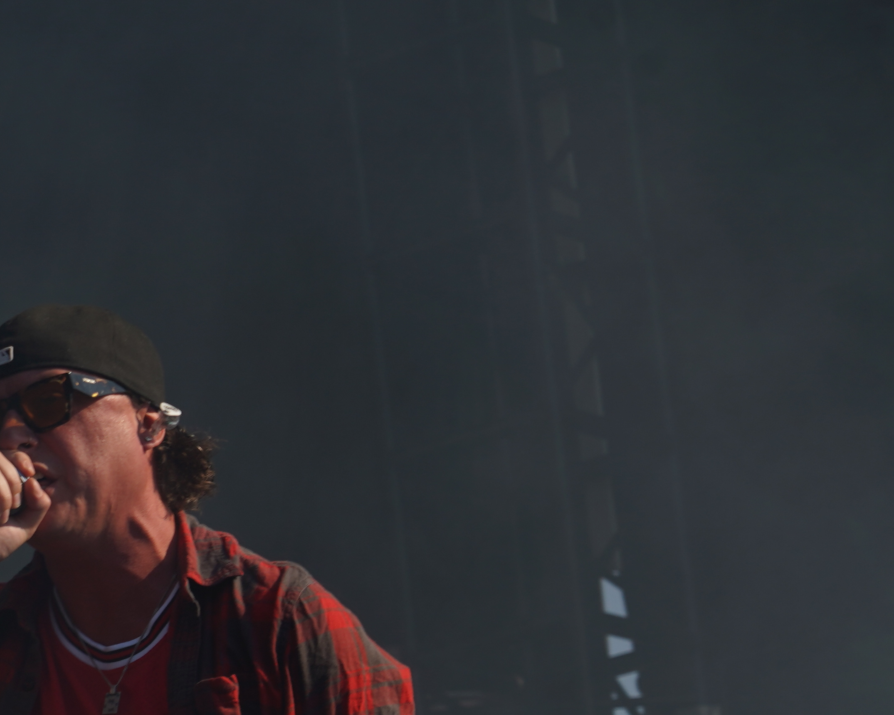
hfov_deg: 7.0
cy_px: 787
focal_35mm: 275
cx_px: 206
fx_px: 7276
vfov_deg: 5.6
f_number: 8
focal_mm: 105
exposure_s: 1/500
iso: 100
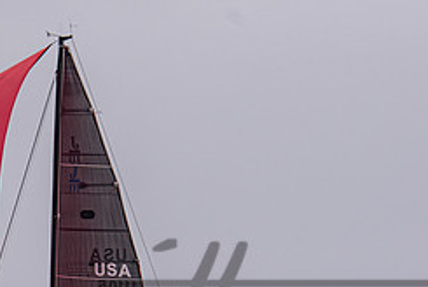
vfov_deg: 1.6
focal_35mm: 852
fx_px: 10141
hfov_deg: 2.4
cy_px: 366
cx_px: -9
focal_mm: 210
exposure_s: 1/1250
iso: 200
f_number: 5.3
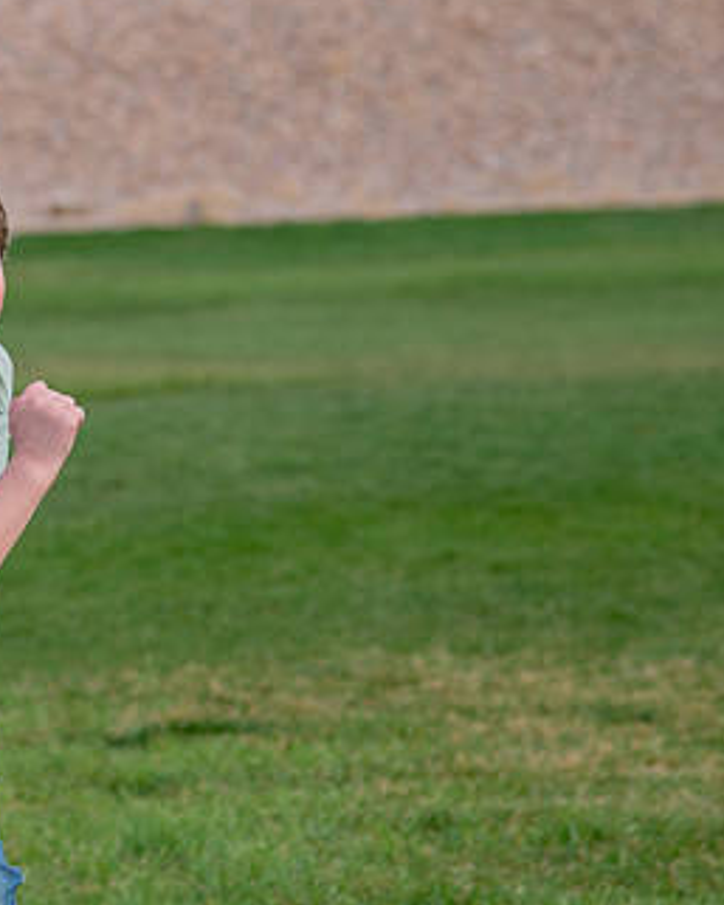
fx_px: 6827
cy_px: 305
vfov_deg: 7.6
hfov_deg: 6.1
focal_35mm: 255
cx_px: 54
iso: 200
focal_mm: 110
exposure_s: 1/400
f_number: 5
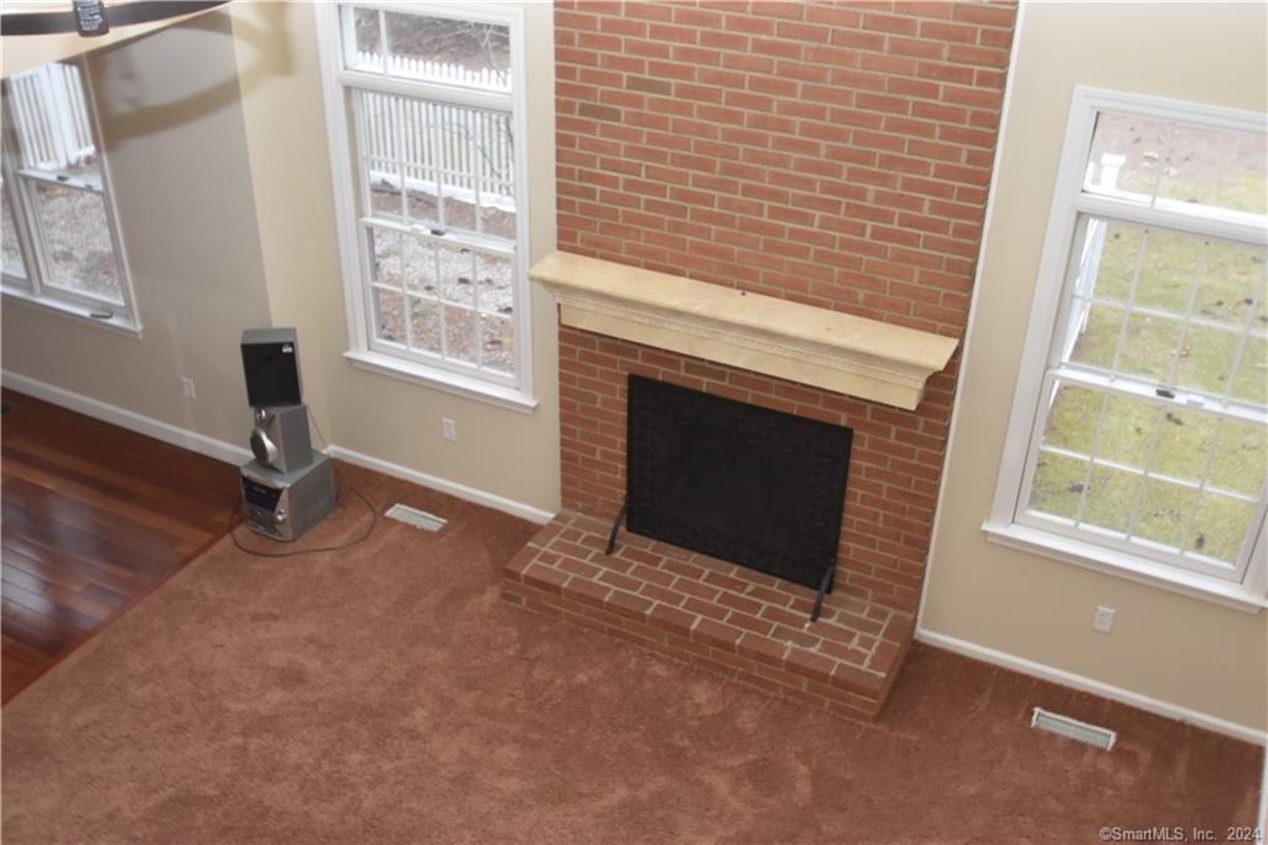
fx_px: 1268
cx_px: 634
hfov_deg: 53.1
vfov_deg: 36.8
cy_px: 422
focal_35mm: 36
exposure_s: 1/60
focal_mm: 24
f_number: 4.5
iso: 1400
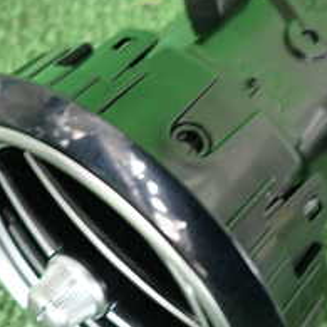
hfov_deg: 25.3
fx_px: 727
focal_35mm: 68
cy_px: 181
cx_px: 191
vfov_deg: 25.3
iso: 250
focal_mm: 4.5
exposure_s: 1/30
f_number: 2
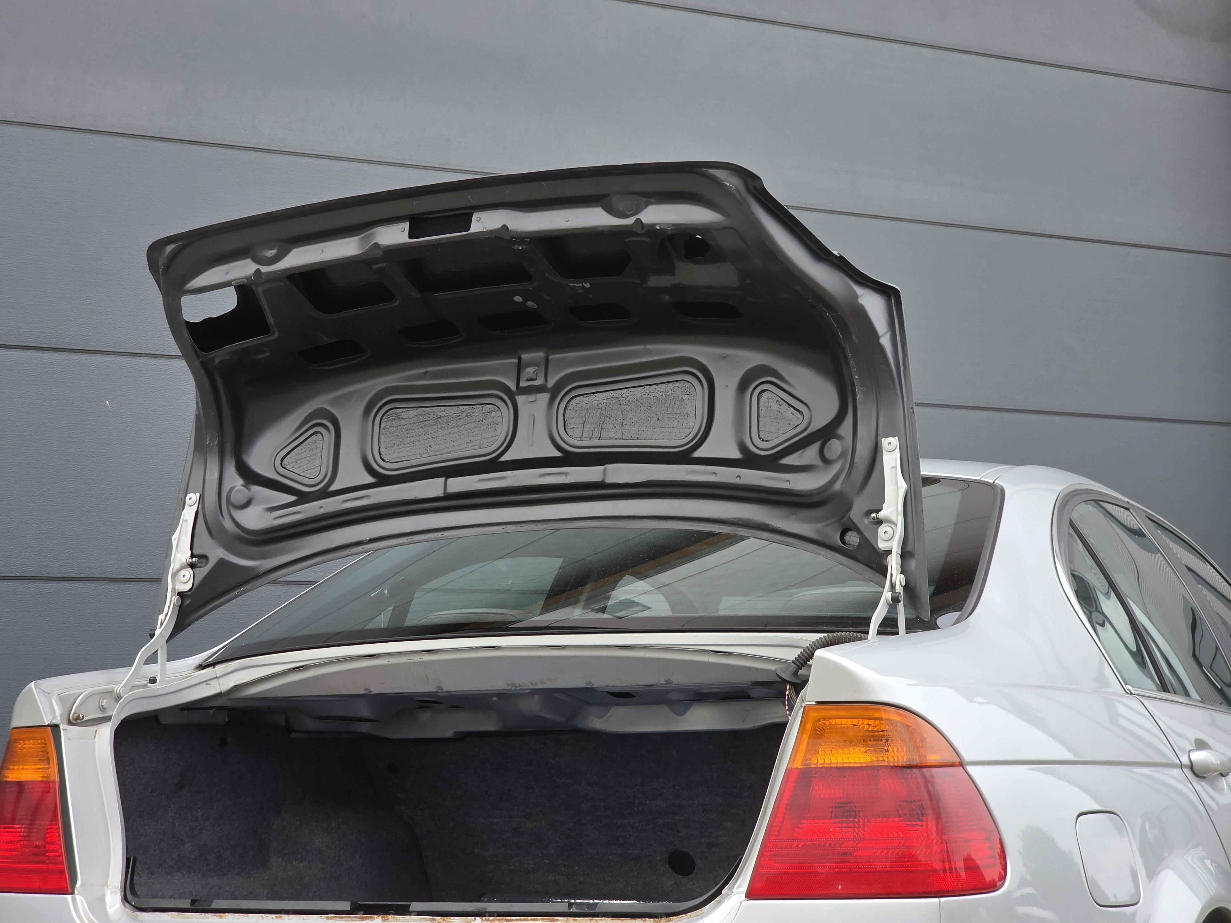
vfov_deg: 21.3
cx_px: 616
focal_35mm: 69
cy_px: 462
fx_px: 2454
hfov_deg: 28.2
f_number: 2.4
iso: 50
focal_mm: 7.9
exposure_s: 1/468
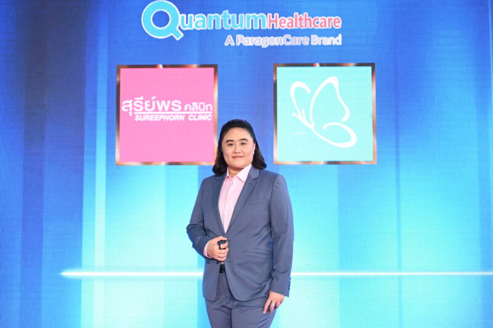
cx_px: 246
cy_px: 164
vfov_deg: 29.2
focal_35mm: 46
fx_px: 629
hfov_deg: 42.8
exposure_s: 1/160
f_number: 2.8
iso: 100
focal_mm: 46
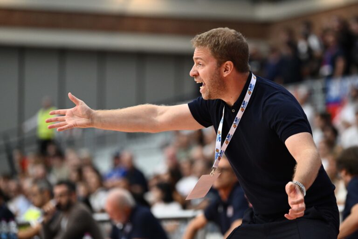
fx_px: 1591
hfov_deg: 12.8
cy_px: 120
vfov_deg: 8.6
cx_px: 179
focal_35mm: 160
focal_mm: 160
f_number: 2.8
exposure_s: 1/1250
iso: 2000
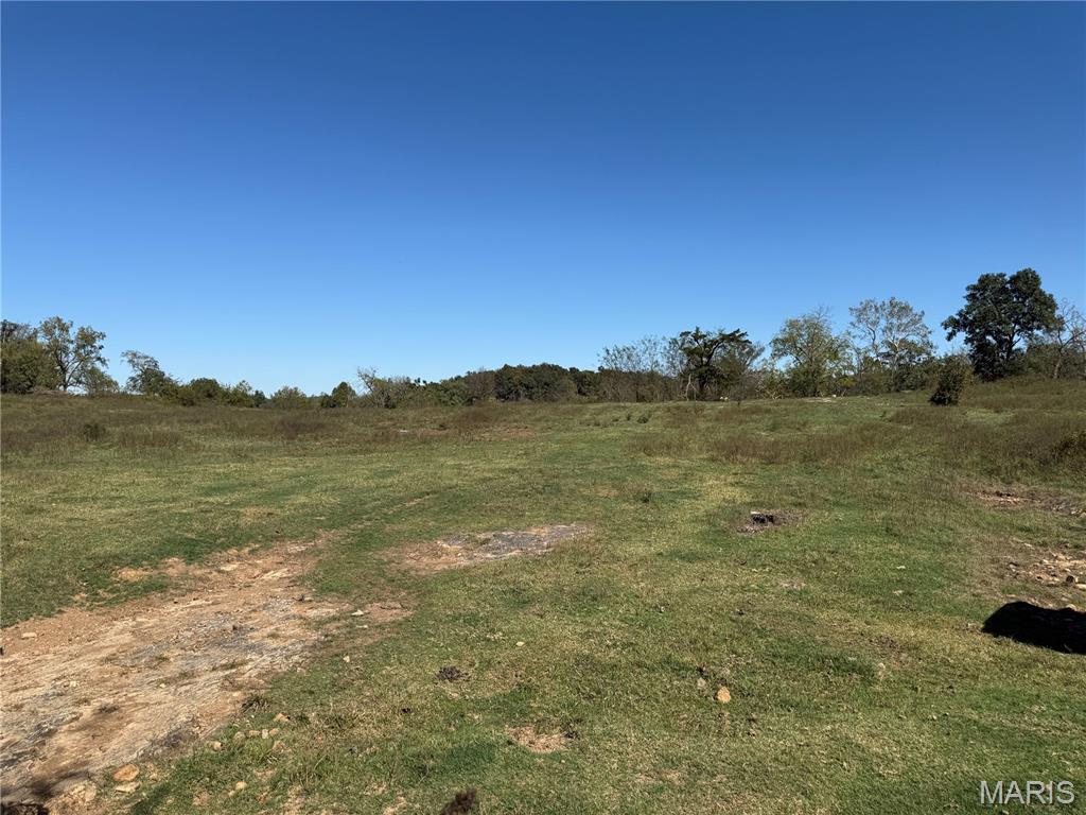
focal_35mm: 24
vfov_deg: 56.8
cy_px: 408
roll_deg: -0.2
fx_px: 753
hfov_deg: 71.6
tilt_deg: +0.0
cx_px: 543
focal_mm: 6.76
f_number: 1.78
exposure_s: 1/6173
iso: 80
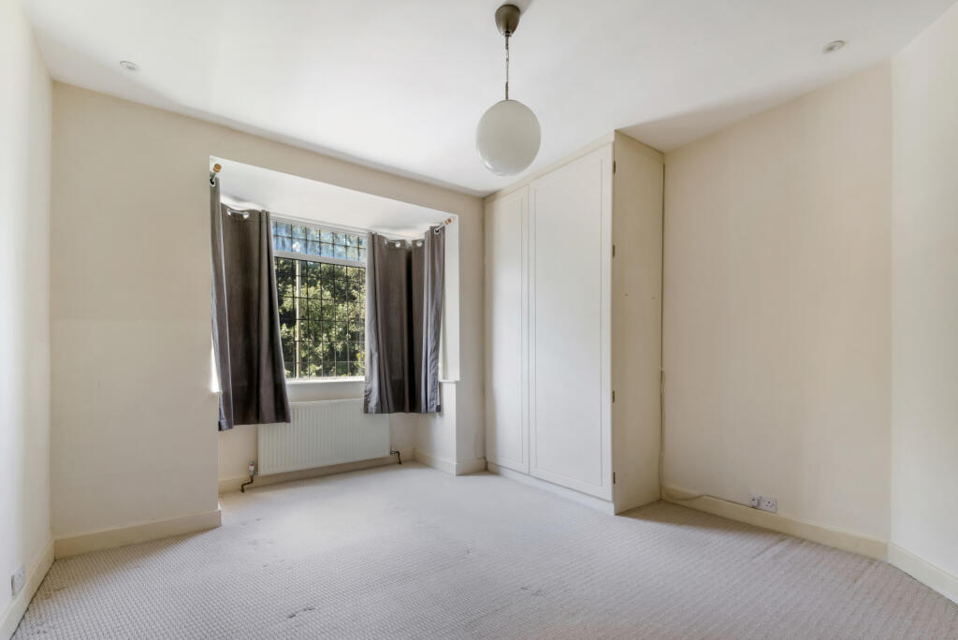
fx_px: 399
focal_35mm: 15
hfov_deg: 100.4
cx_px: 479
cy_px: 320
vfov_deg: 77.4
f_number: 16
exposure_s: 1
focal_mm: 15
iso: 400
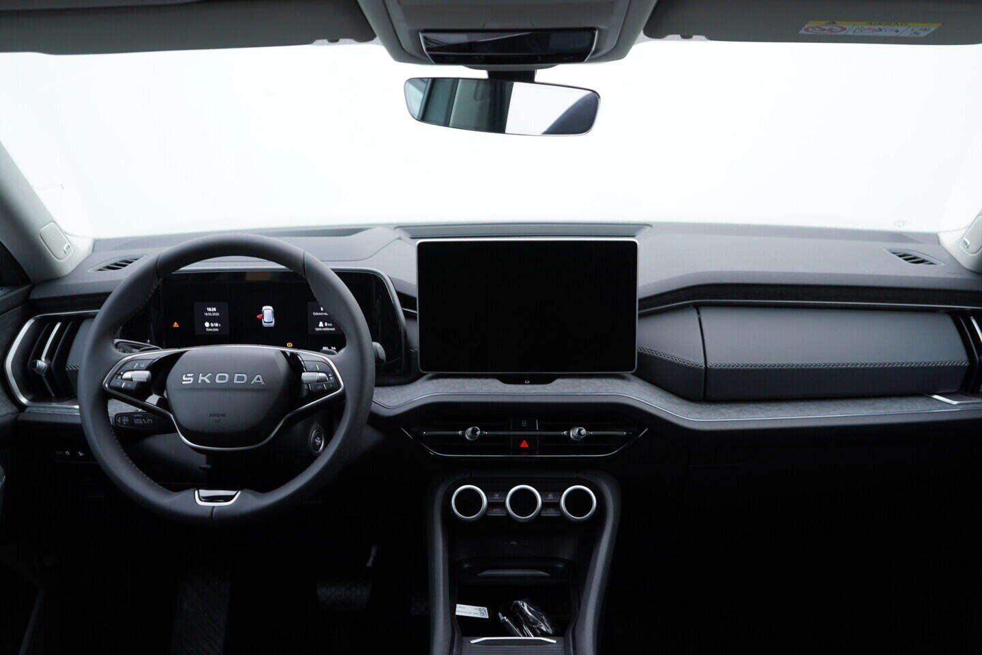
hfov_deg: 53.1
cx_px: 491
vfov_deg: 36.9
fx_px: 982
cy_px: 328
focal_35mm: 36
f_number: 2.8
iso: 160
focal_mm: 24
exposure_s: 1/40
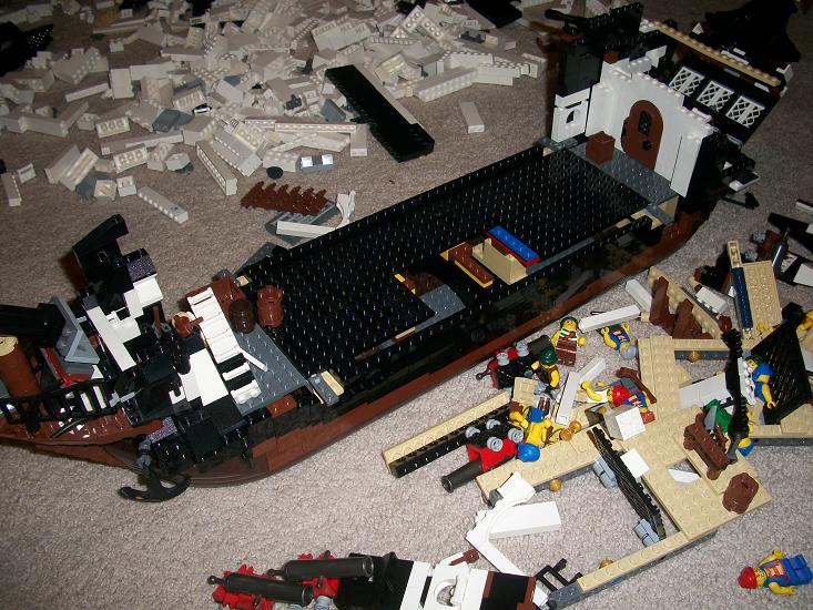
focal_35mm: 35
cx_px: 406
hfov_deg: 52.6
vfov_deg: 40.7
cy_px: 305
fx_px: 822
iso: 80
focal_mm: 6.3
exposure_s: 1/30
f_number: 3.1
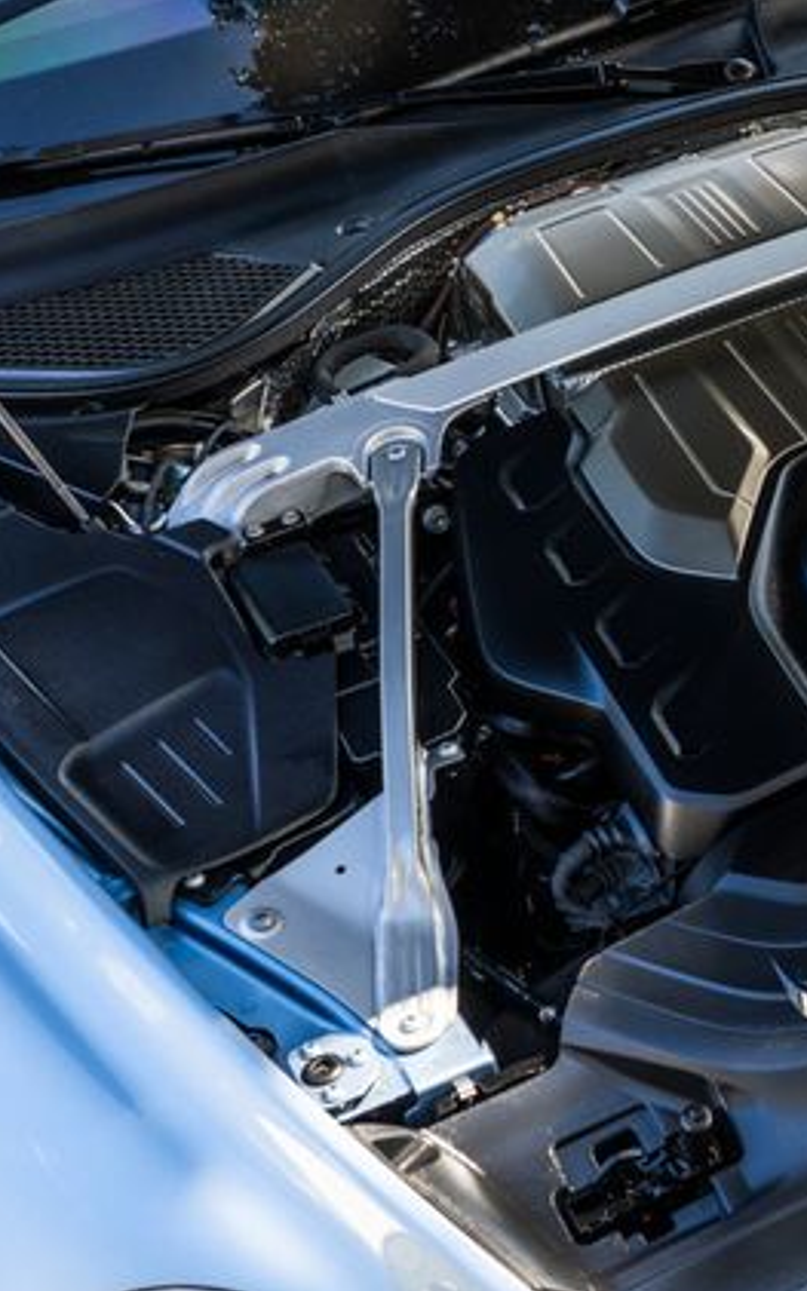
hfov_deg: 17.2
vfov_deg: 27.6
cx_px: 825
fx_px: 2605
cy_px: 408
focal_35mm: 74
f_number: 8
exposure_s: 1/80
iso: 640
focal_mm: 34
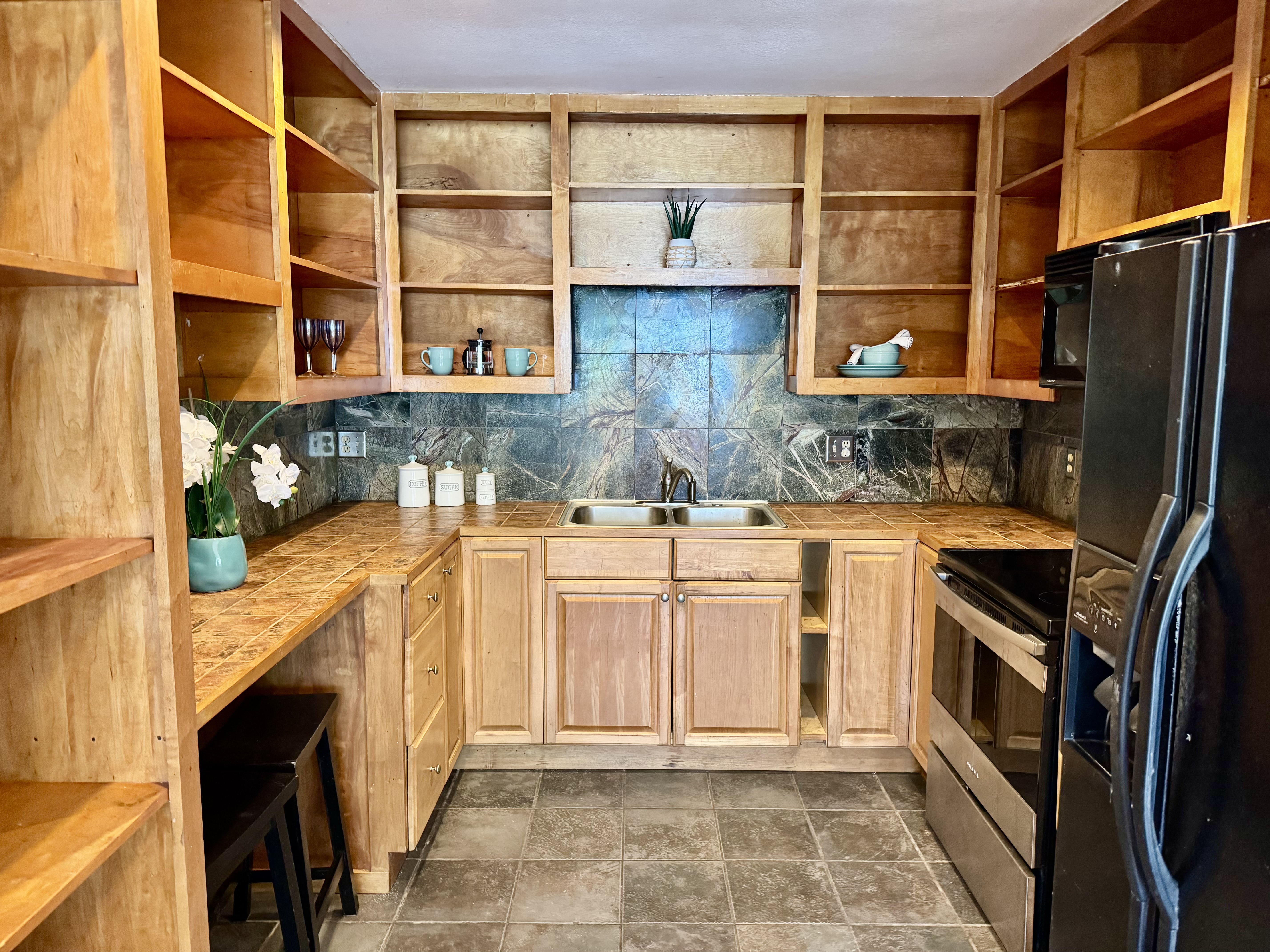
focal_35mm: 24
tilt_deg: -6.5
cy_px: 476
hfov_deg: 71.6
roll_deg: -0.3
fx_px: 881
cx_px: 635
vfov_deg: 56.8
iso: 800
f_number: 1.78
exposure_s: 1/60
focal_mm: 6.76
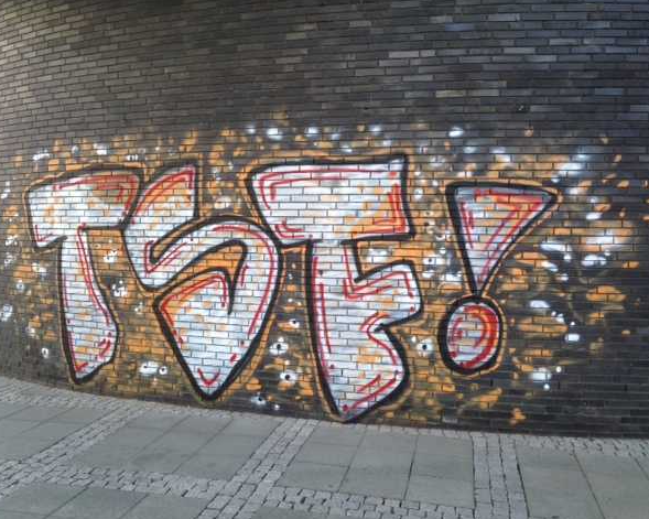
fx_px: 672
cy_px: 260
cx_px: 304
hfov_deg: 51.5
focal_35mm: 35
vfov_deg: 42.2
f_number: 2.4
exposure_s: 1/191
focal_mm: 4.12
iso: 50
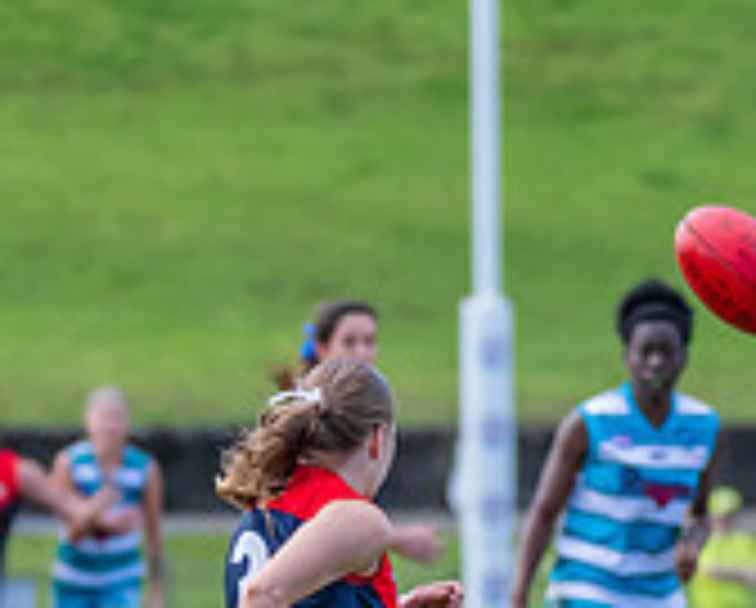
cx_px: 448
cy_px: 626
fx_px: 19702
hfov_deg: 2.2
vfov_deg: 1.8
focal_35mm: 879
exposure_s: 1/1600
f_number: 5.3
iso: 1000
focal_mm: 240
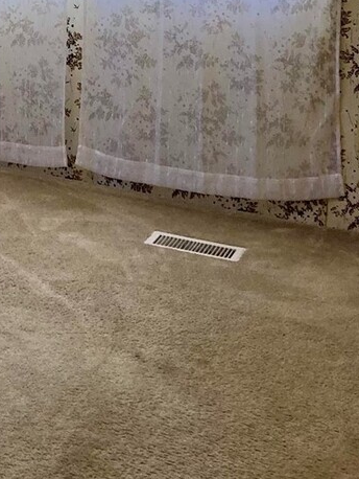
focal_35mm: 88
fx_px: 1216
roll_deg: -0.7
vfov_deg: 20.7
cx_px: -149
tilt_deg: -4.2
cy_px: -105
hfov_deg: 15.7
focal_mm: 3.99
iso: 64
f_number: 1.8
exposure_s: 1/120
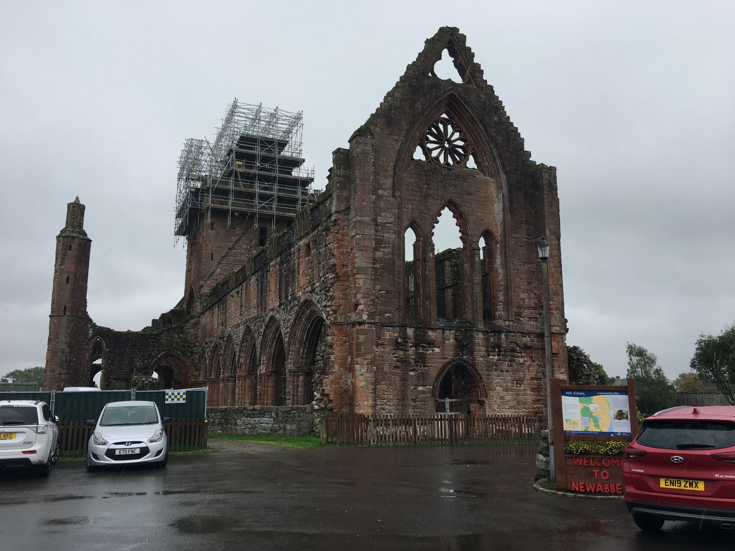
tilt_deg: +12.5
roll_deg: -0.3
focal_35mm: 29
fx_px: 616
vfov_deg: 48.2
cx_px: 368
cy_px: 276
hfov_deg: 61.7
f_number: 2.2
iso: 25
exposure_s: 1/442
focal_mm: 4.15
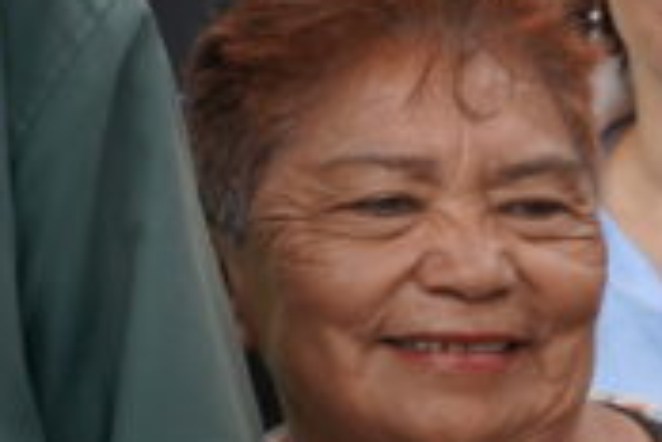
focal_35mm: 292
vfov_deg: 4.7
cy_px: 303
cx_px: -837
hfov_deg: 6.7
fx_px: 5368
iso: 100
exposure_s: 1/250
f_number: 5
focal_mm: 33
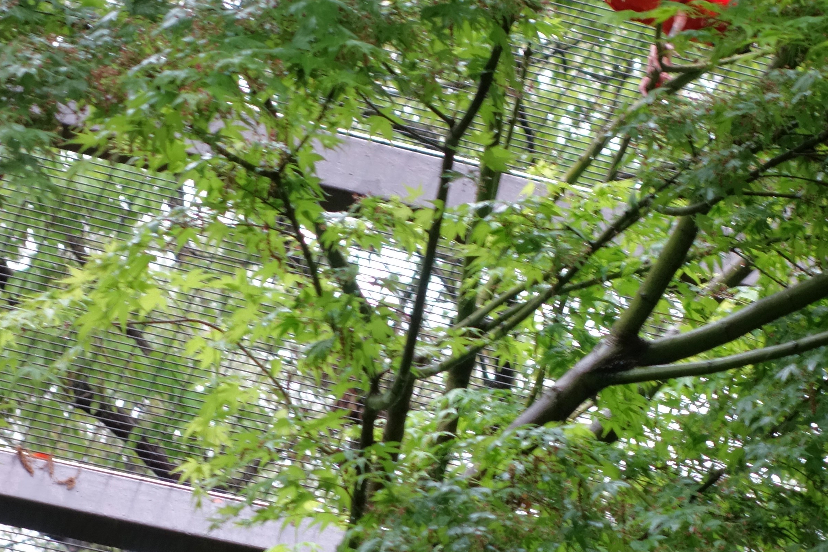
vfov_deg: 6.0
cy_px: 159
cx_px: 733
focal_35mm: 228
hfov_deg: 9.0
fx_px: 5244
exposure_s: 1/100
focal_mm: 37.1
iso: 800
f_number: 4.9
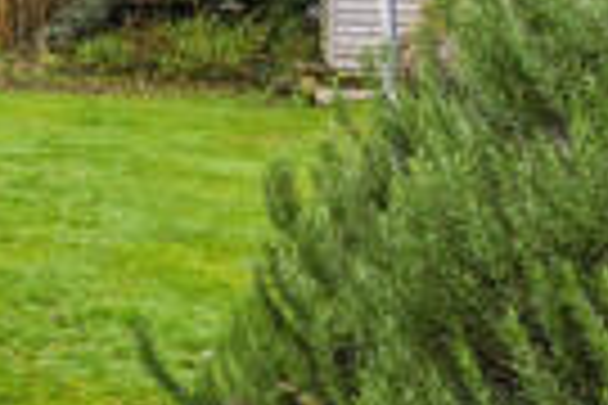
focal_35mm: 68
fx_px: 1148
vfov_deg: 19.2
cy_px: -34
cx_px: -640
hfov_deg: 18.3
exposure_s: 1/320
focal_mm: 14
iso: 400
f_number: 7.1
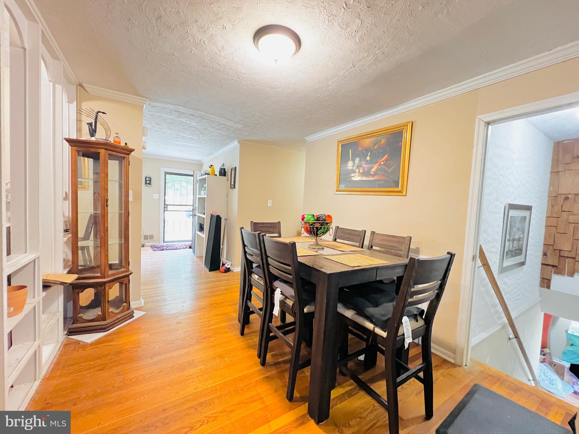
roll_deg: -2.4
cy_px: 217
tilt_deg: -4.2
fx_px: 217
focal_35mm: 13
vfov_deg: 89.9
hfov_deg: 106.2
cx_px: 290
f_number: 1.8
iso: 1250
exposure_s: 1/30
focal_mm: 1.57
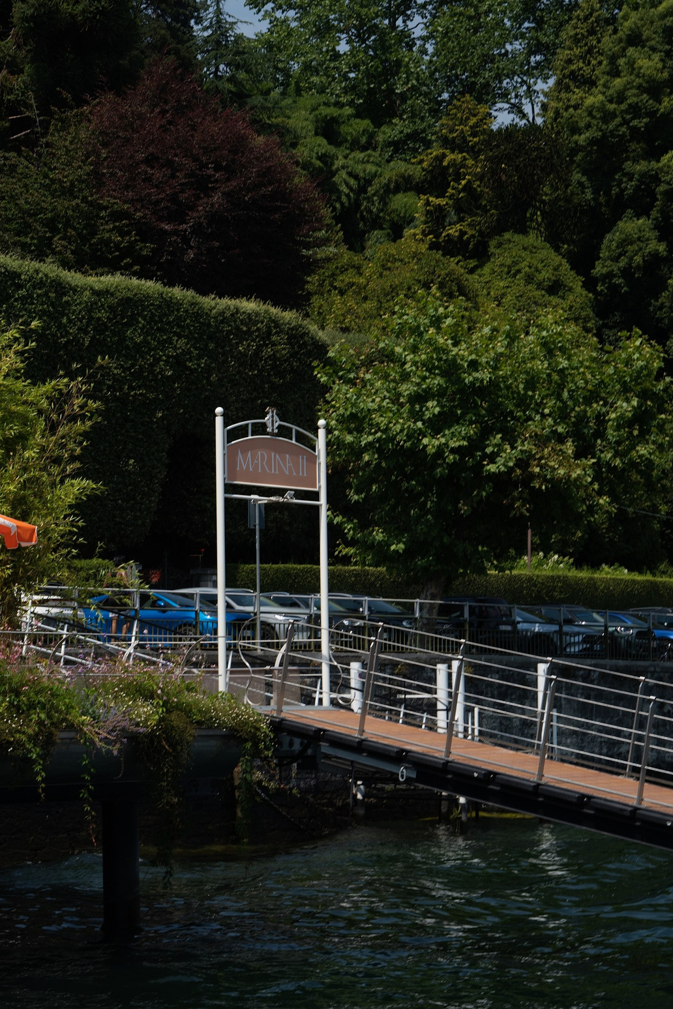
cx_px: -65
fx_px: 2550
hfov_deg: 14.7
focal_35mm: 91
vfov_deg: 22.4
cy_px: 496
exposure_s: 1/250
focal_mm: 55
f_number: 10
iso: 100
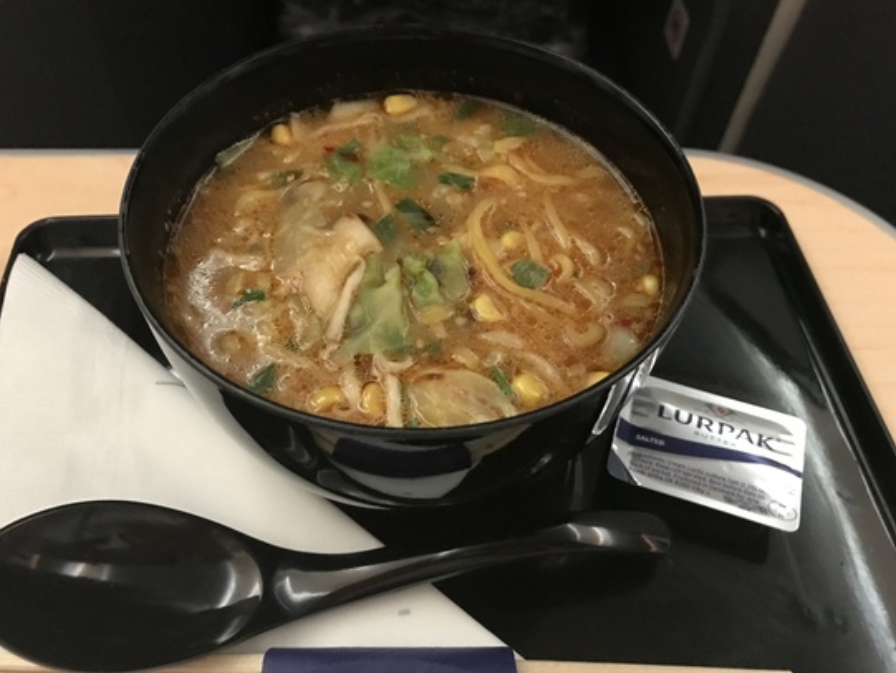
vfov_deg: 48.2
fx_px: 751
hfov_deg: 61.6
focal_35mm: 29
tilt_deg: -53.6
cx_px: 441
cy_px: 341
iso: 100
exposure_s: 1/5
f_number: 1.8
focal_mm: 3.99
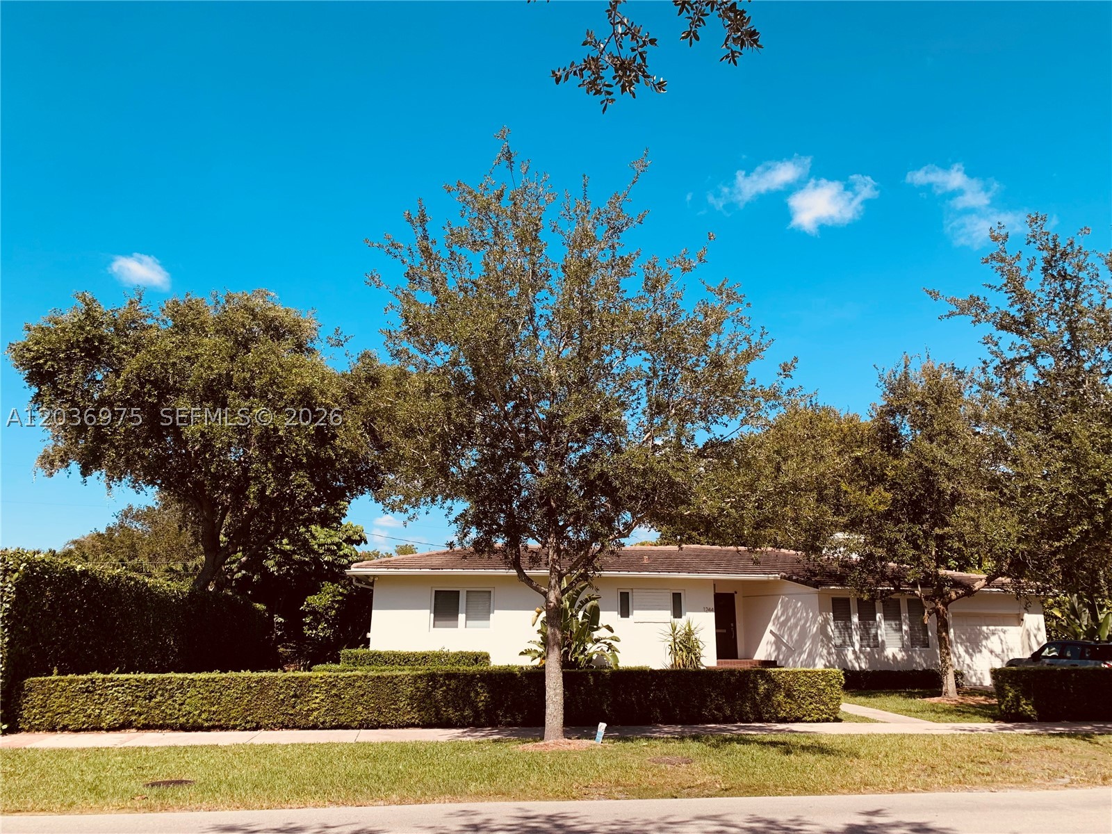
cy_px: 417
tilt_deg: +14.6
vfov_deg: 53.1
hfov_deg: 67.3
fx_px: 835
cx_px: 556
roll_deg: -0.1
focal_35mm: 26
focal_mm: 4.25
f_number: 1.8
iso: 25
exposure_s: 1/1490
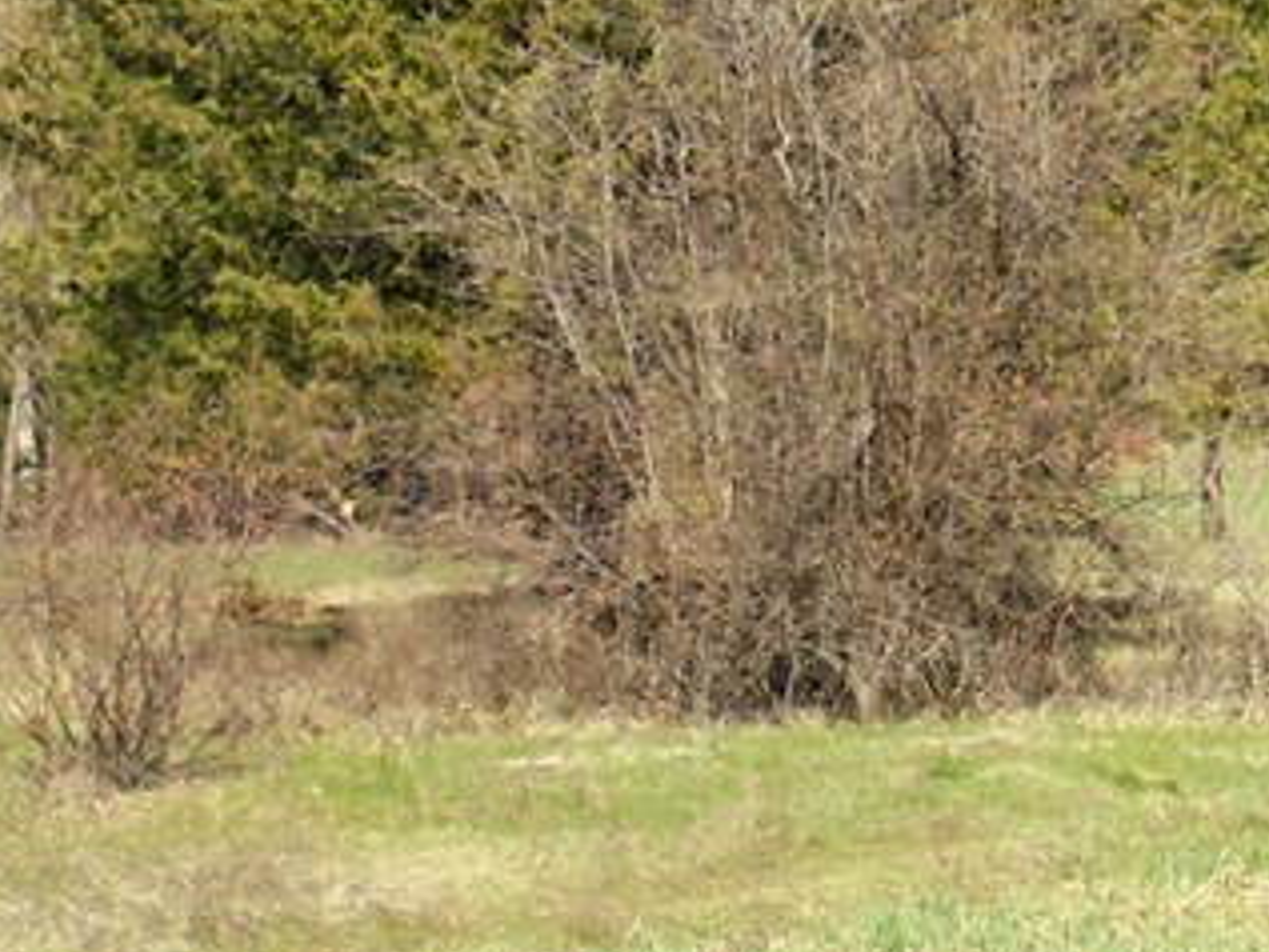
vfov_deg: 10.4
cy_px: -332
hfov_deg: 13.9
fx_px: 5098
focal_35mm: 139
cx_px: 1401
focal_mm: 7.8
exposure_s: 1/400
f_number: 4.5
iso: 100
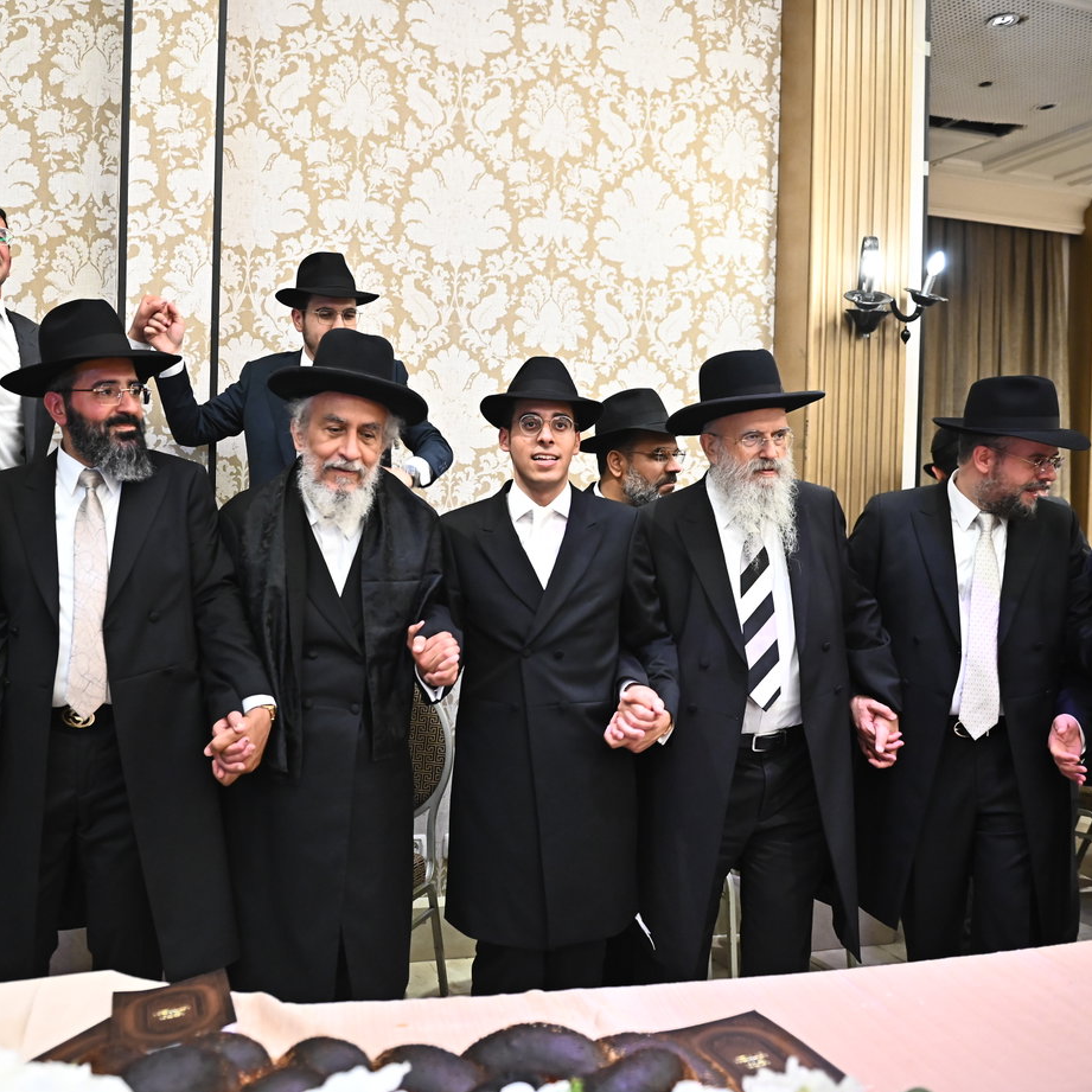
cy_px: 544
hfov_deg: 51.8
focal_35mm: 31
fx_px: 1106
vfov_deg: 52.5
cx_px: 389
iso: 3200
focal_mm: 24
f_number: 3.2
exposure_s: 1/200
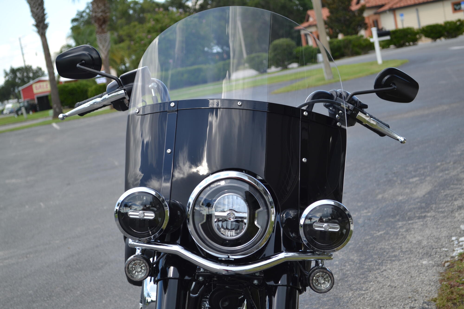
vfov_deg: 20.6
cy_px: 154
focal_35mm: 66
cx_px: 232
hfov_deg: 30.5
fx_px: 851
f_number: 5.6
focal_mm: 44
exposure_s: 1/125
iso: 100
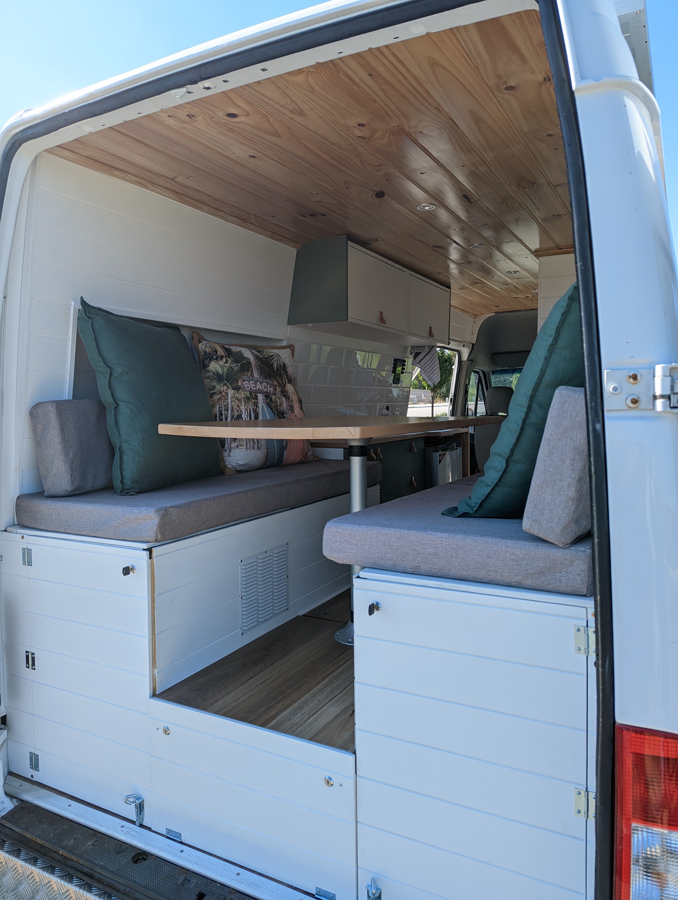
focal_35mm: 24
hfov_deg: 56.9
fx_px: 625
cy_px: 450
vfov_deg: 71.5
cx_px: 339
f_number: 1.85
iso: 45
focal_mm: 6.81
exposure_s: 1/643
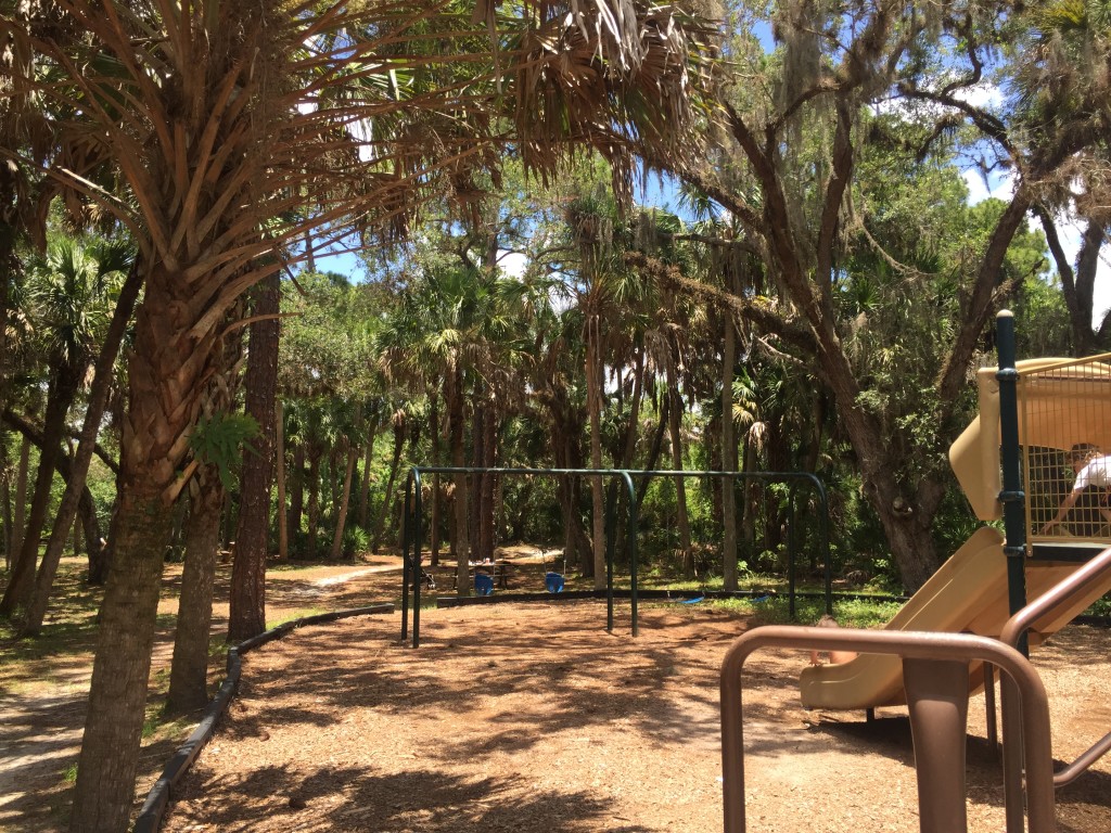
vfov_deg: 48.2
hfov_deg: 61.7
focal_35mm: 29
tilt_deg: +4.5
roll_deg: -0.7
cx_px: 556
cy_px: 416
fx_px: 931
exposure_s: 1/682
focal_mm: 4.15
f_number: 2.2
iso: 32
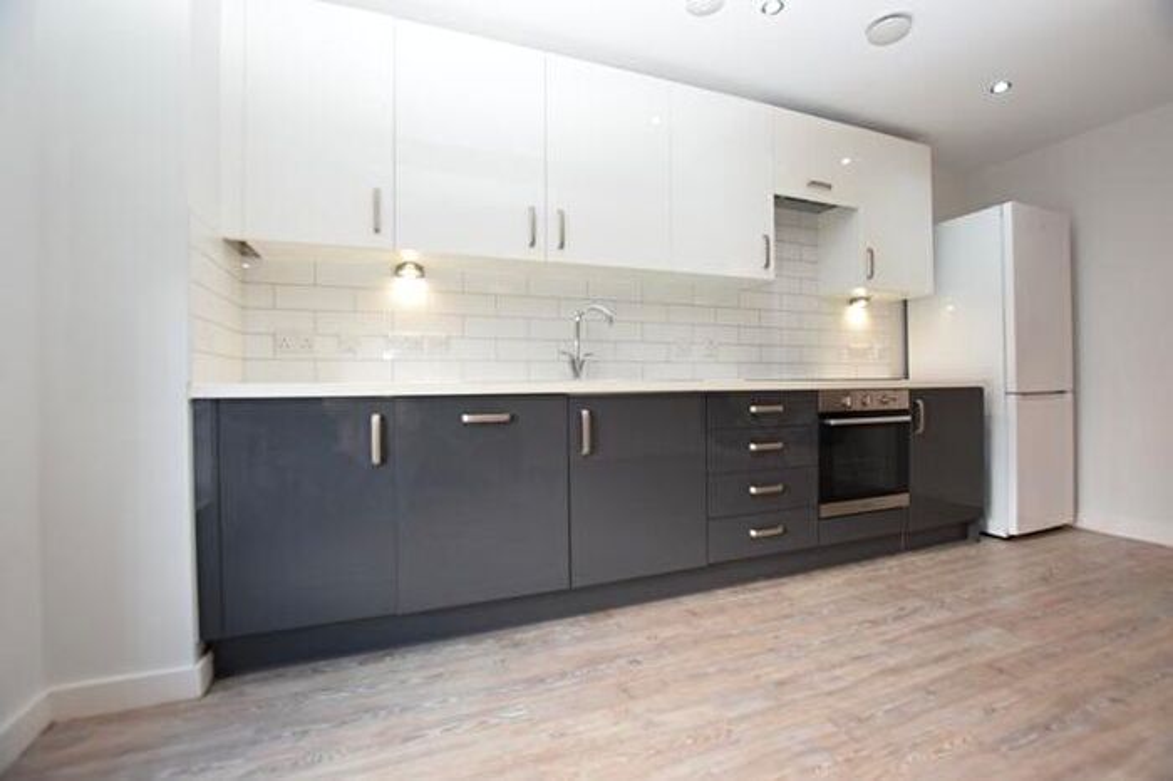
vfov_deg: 77.3
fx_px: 488
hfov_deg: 100.4
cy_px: 390
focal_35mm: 15
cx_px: 586
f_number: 5
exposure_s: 1/100
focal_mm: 10
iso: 800
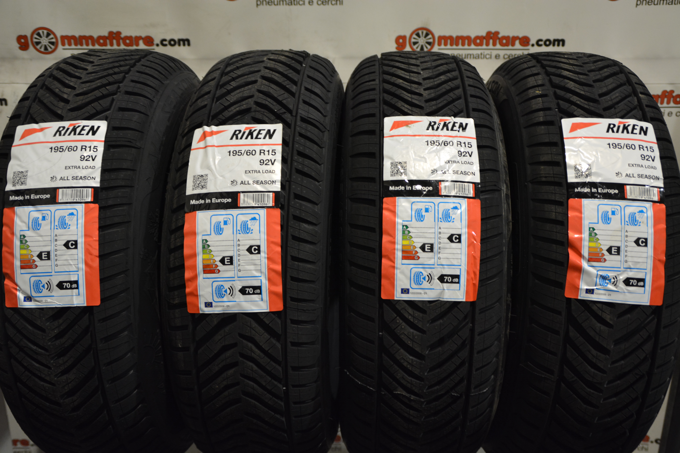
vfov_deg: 35.5
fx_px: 708
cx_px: 340
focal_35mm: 38
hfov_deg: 51.3
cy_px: 226
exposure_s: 1/30
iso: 1100
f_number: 3.8
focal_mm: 25
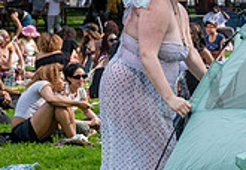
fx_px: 1569
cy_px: 3
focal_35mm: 227
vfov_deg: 6.2
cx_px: 411
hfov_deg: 8.7
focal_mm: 62
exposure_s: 1/1600
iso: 500
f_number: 4
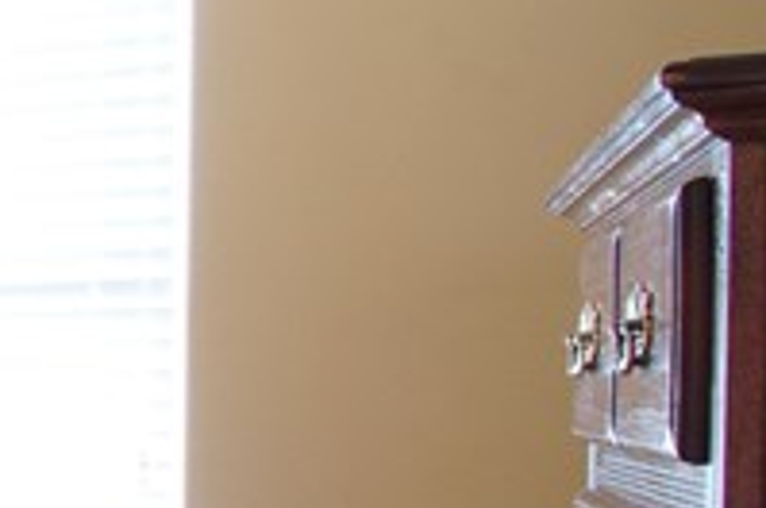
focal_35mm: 82
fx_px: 1742
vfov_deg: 16.6
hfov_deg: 14.4
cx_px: -1132
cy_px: 346
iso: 100
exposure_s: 30
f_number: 14
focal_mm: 10
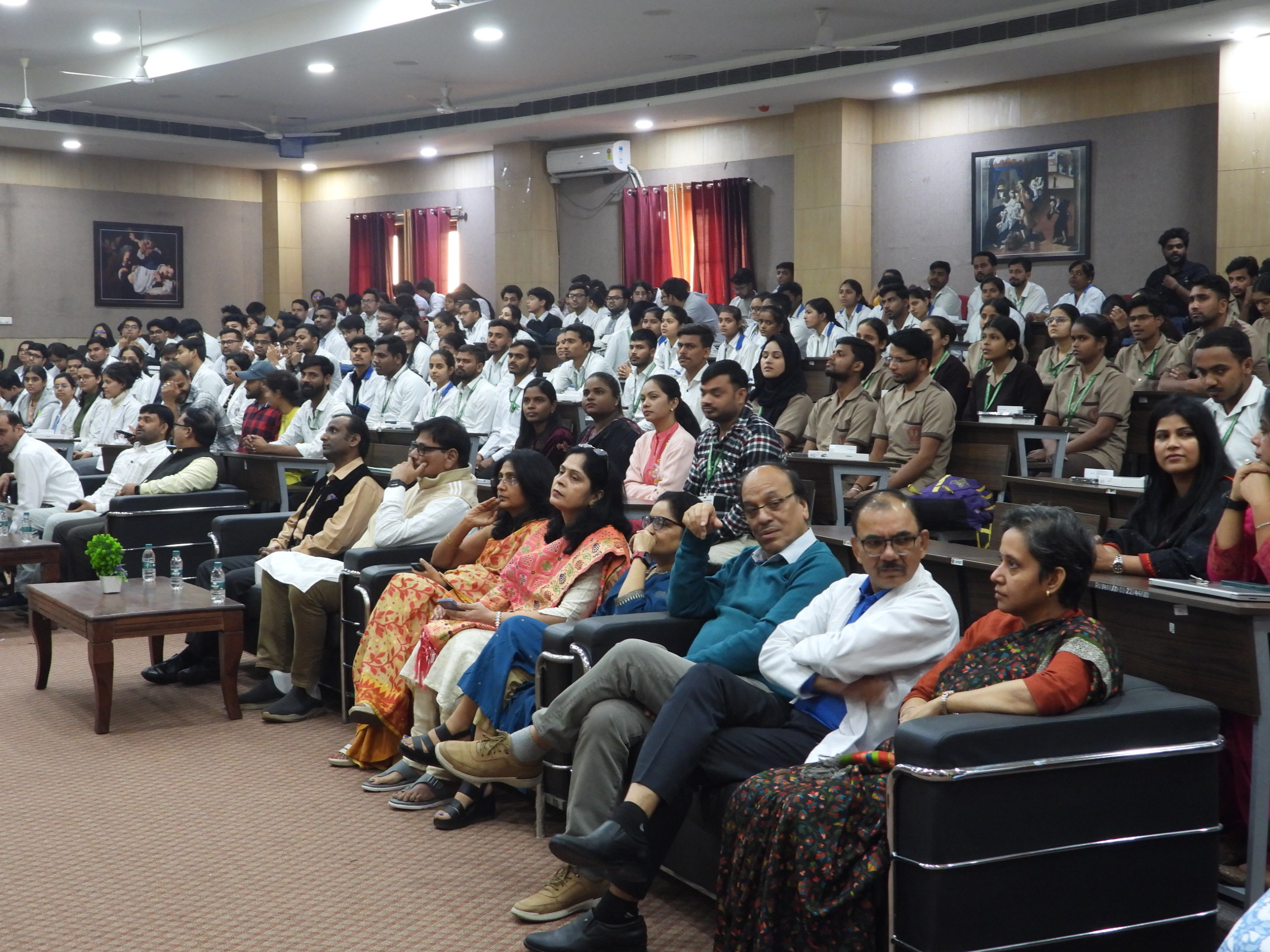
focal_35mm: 50
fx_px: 1834
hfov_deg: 38.2
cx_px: 635
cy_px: 476
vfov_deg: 29.1
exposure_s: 1/20
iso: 400
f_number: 3.2
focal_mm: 9
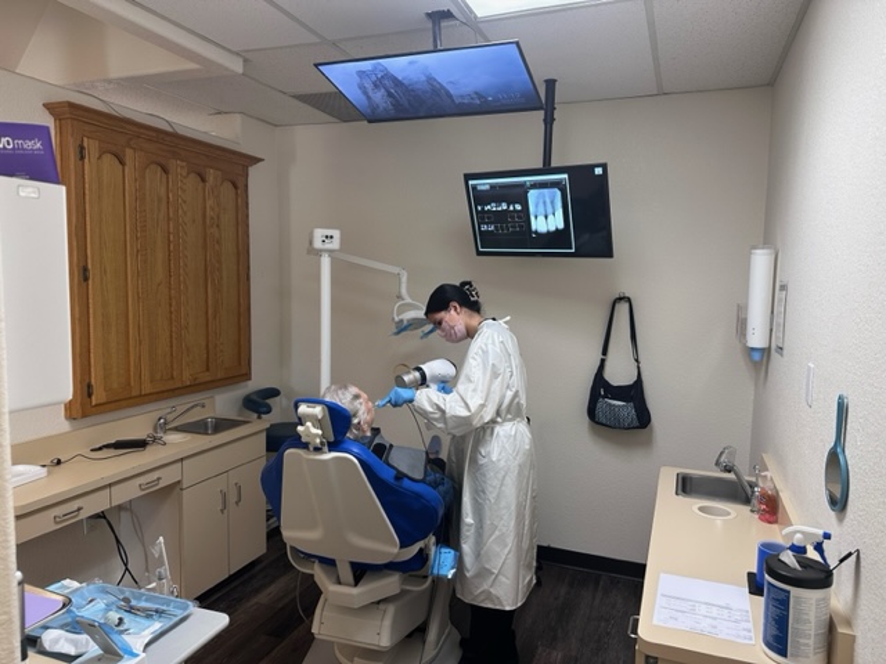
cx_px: 443
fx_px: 614
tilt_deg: -5.9
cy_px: 332
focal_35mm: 24
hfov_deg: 71.6
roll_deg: -0.7
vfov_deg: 56.8
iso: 125
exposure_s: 1/60
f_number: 1.78
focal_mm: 6.86
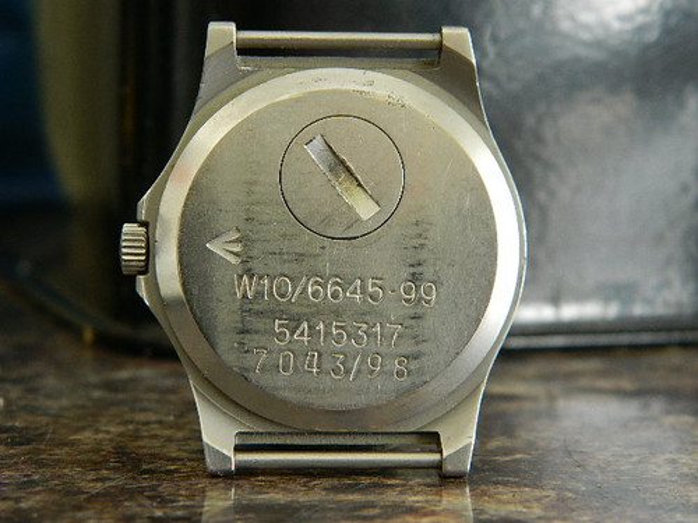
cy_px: 262
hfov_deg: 19.1
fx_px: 2077
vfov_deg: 14.4
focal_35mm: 103
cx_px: 349
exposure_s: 1/15
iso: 200
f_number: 4.5
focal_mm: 18.6
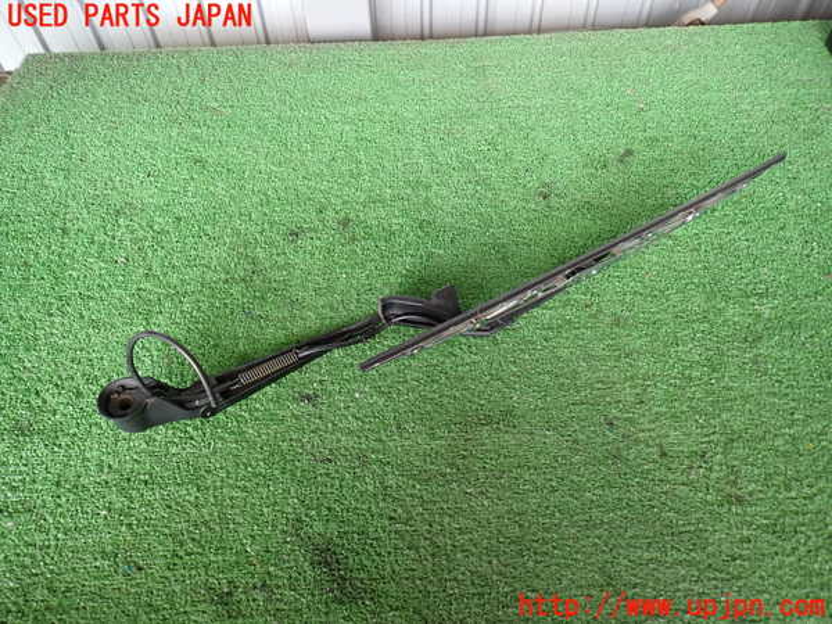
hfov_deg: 69.4
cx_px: 416
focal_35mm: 25
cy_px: 312
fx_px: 601
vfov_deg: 54.9
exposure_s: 1/60
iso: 125
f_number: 2
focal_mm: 4.5
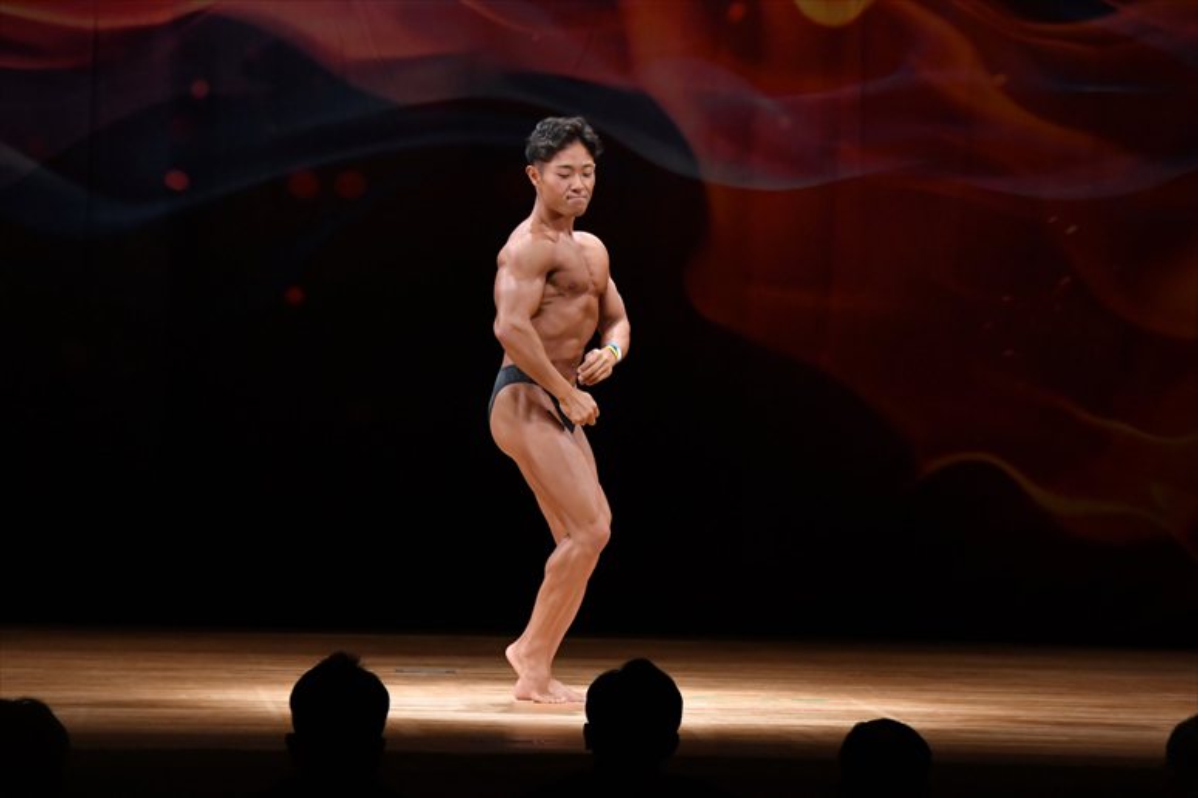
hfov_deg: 9.5
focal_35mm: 217
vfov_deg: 6.3
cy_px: 399
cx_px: 599
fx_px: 7218
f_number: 5.6
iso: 3200
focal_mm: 145
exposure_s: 1/400
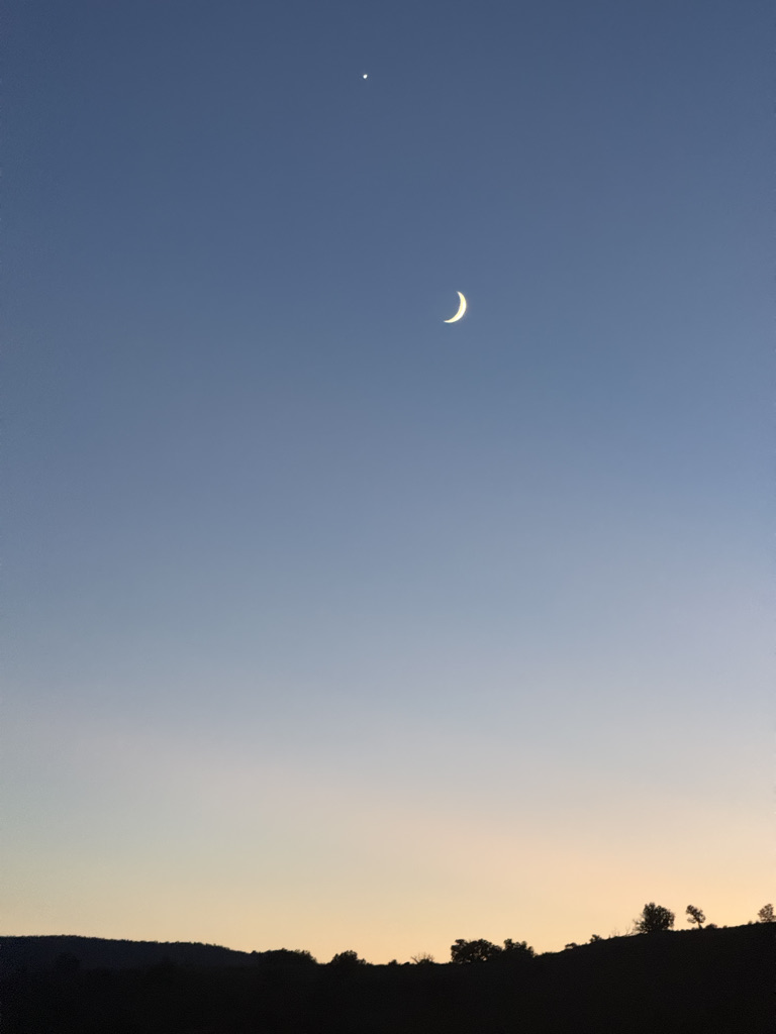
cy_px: 517
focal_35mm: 120
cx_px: 388
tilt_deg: +9.4
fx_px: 3587
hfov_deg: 12.3
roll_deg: -1.5
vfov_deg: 16.4
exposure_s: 1/60
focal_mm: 15.66
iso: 640
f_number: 2.8
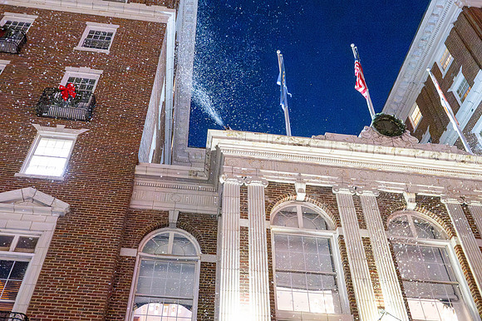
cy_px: 160
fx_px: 455
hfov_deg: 55.8
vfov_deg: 38.8
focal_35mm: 34
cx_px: 241
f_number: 2.8
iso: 25600
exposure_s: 1/60
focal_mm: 23
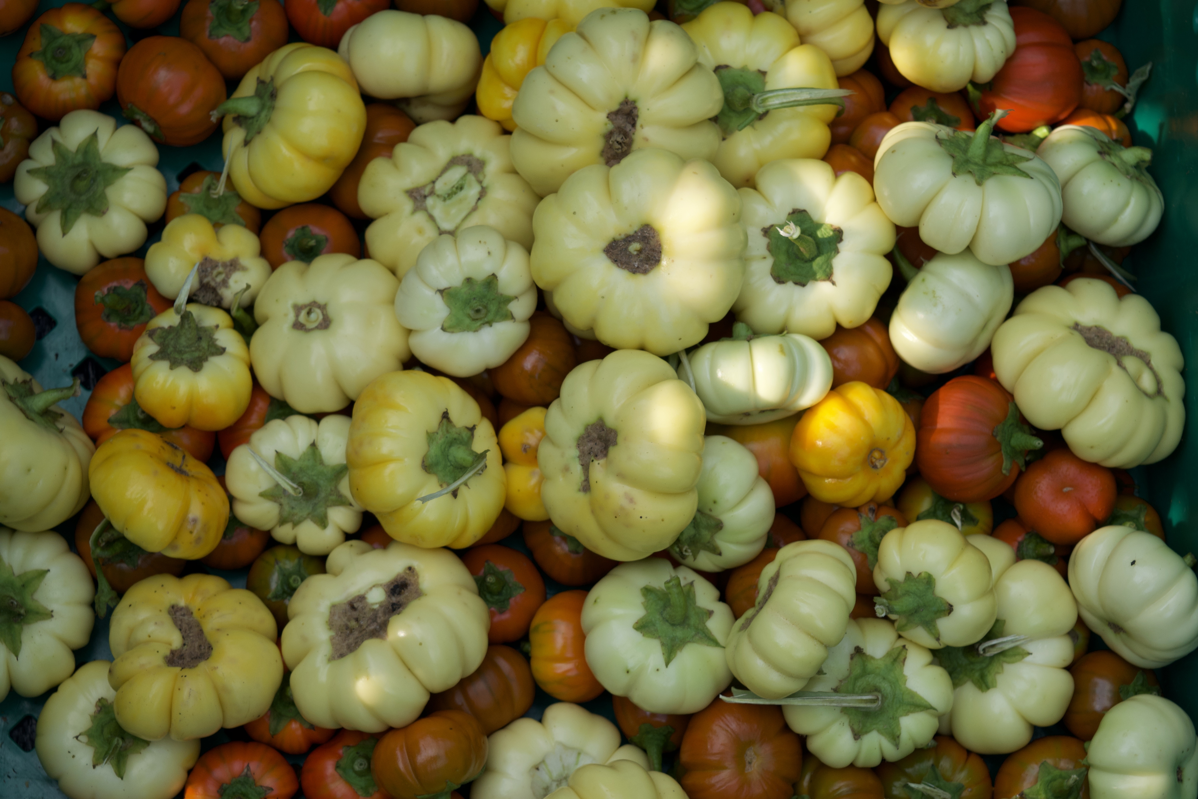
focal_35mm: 82
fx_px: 2745
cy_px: 400
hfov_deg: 24.6
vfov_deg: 16.6
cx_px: 599
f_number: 9
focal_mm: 55
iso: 200
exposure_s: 1/320
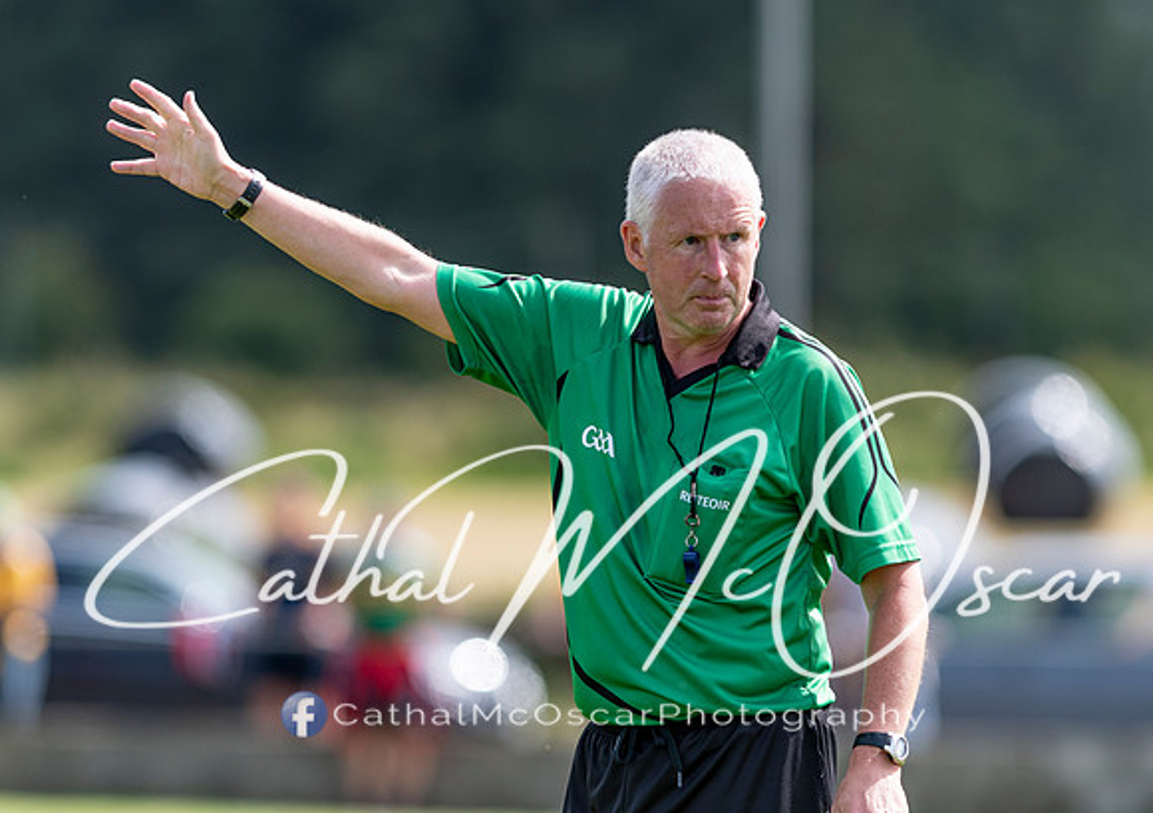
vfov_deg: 3.1
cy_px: 406
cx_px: 610
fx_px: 15247
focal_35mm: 468
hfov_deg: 4.3
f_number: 2.8
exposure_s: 1/1600
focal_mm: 300
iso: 180
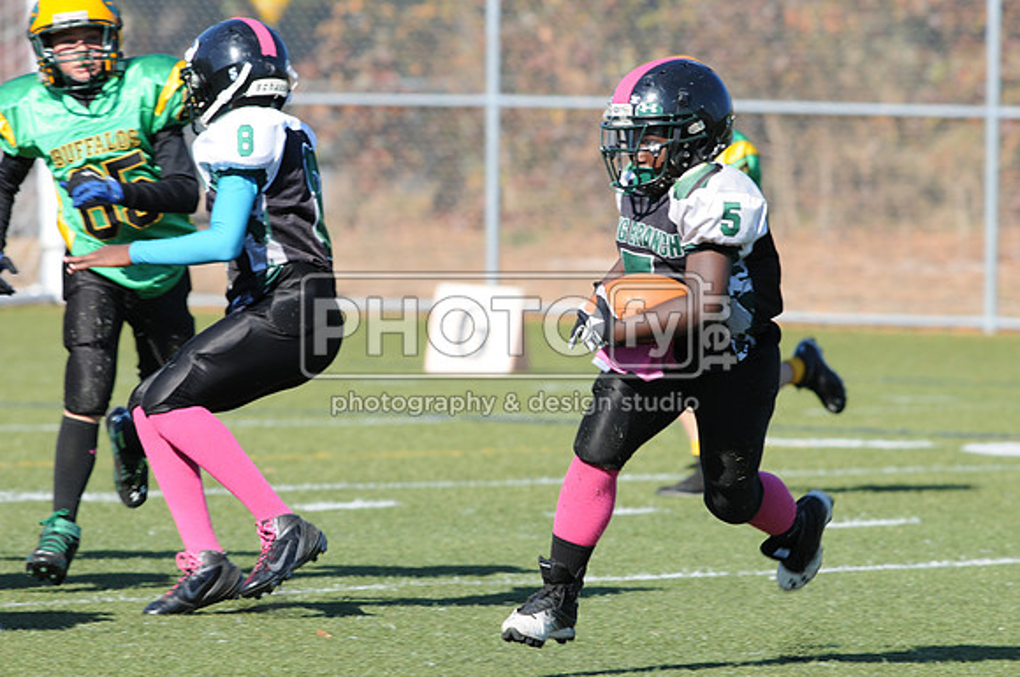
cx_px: 510
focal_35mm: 450
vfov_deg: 3.0
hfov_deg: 4.6
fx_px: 12732
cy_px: 338
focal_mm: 300
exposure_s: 1/500
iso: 200
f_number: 6.3
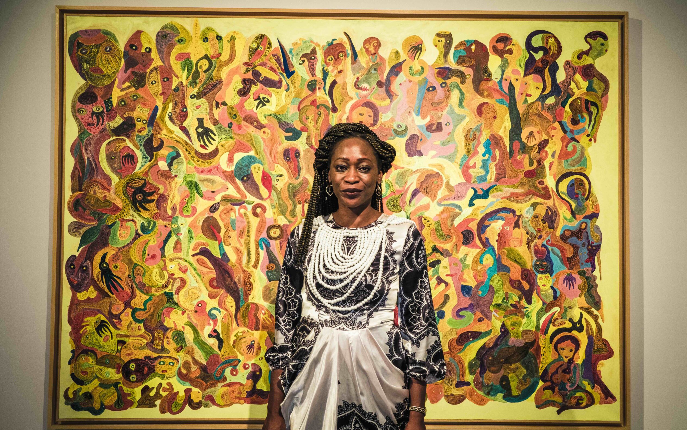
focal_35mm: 32
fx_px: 599
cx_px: 344
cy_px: 227
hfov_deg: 59.7
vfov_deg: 39.4
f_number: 4.5
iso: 2000
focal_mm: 20.5
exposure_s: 1/250
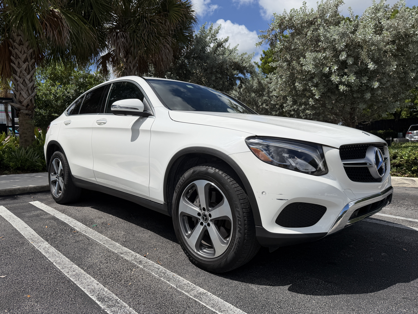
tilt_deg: -2.5
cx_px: 209
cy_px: 157
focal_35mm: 24
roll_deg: +1.0
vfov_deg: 56.8
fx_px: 290
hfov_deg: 71.6
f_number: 1.78
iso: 100
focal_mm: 6.76
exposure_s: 1/11905
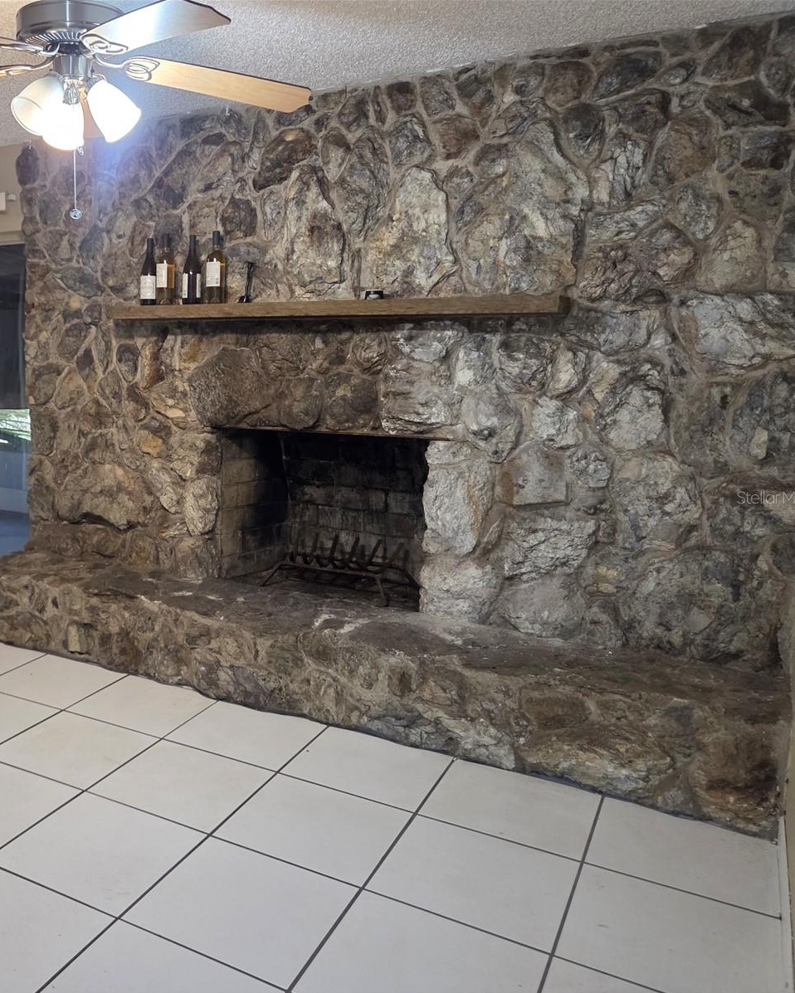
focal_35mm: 30
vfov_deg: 58.8
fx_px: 882
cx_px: 151
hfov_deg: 45.8
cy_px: 497
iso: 640
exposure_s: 1/120
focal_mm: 5.4
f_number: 1.8
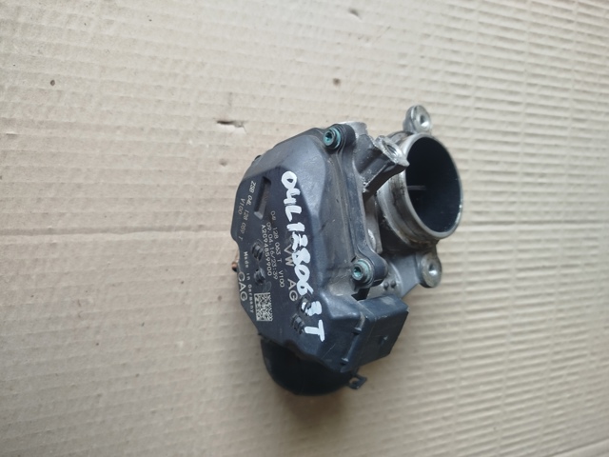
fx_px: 422
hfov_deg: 71.6
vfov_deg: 56.8
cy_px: 228
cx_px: 304
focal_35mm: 24
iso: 80
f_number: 1.7
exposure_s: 1/50
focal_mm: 5.31
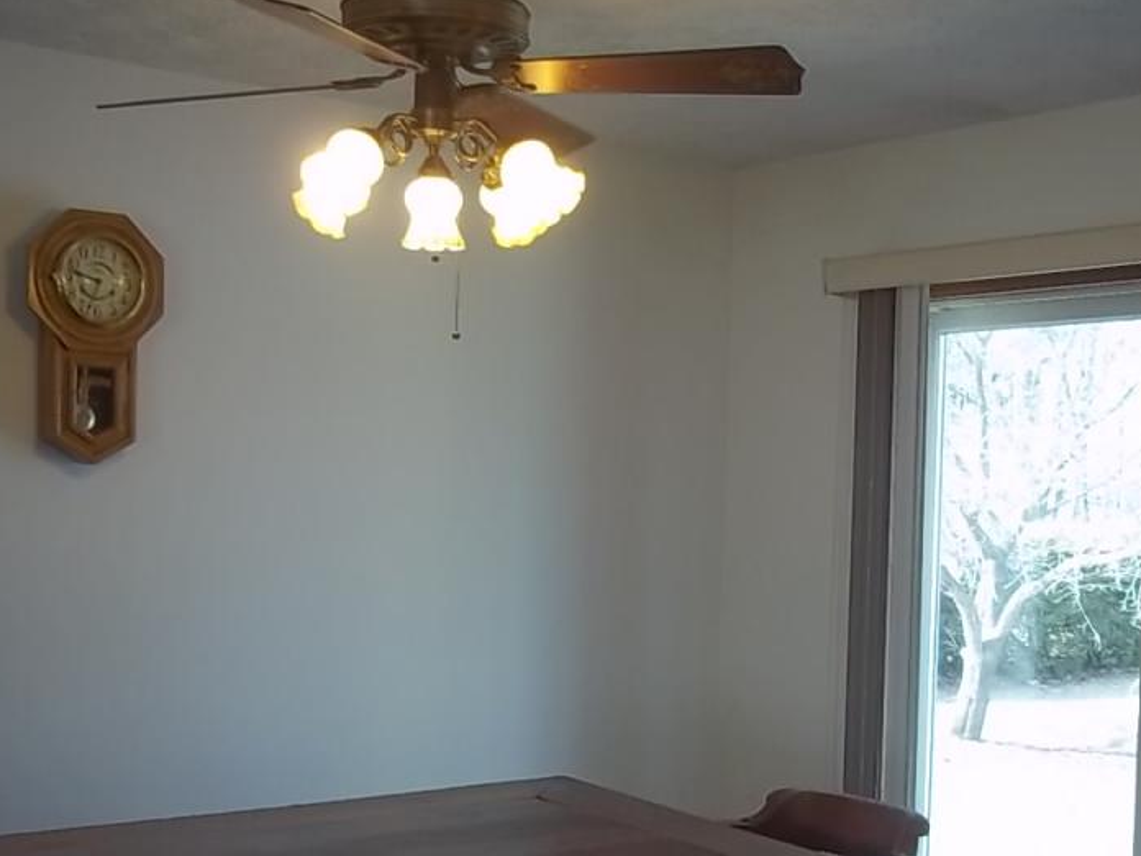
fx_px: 1747
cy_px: 594
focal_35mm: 53
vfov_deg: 27.3
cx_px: 615
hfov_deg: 36.2
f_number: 3.1
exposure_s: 1/50
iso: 80
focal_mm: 6.5
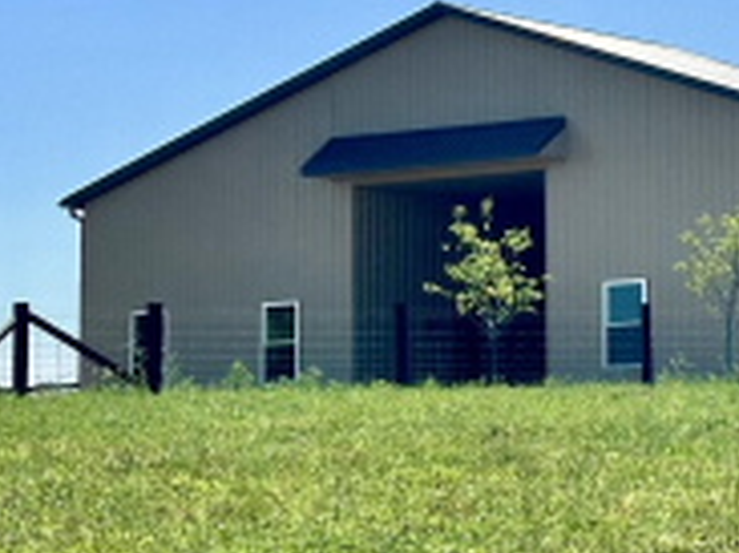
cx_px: 620
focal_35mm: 175
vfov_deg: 8.4
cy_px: -32
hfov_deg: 11.3
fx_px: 3734
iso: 64
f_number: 1.78
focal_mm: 6.86
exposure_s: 1/8929
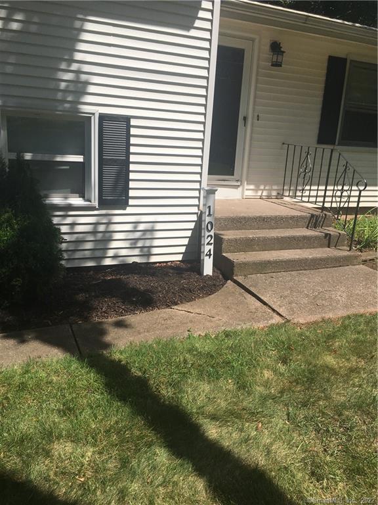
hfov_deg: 48.2
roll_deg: -3.6
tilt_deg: -13.6
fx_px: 422
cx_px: 189
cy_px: 252
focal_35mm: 29
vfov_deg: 61.7
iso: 25
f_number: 2.2
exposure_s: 1/2262
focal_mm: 4.15
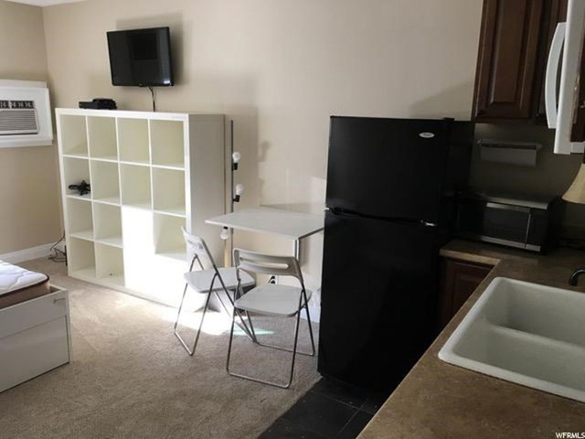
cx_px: 292
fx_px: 490
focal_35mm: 29
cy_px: 220
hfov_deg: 61.7
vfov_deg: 48.2
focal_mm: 4.15
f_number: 2.2
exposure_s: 1/30
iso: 32
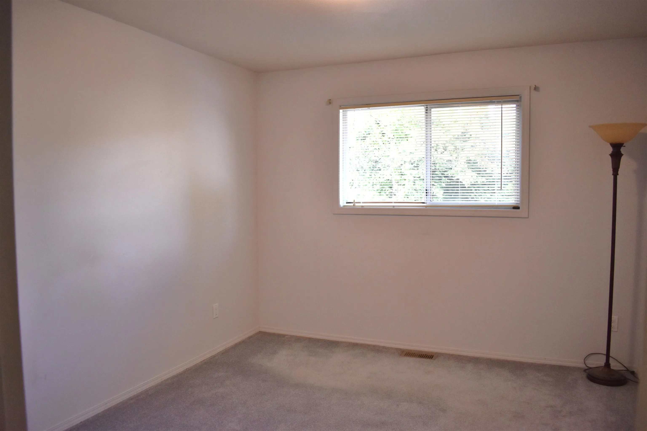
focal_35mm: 27
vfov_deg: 47.9
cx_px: 324
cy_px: 216
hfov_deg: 67.4
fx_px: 485
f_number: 3.5
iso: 800
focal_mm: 18
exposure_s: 1/250
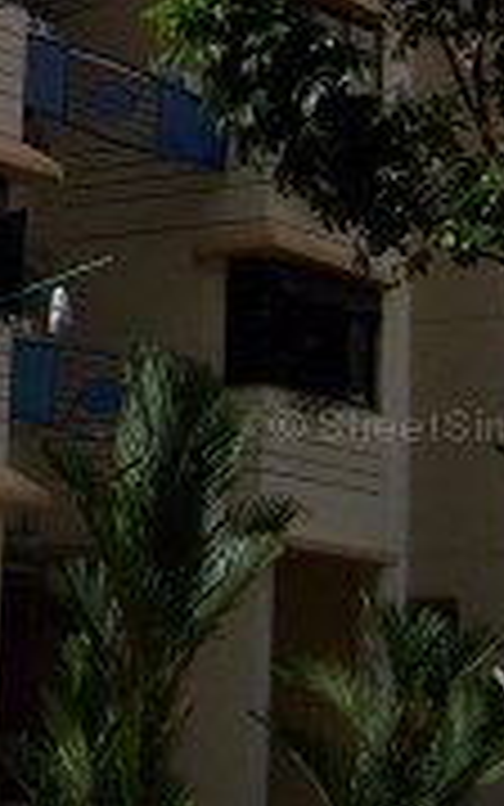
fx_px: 2503
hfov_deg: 11.0
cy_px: -18
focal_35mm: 114
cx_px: -292
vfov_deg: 17.8
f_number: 7.1
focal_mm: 5.8
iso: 80
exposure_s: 1/500
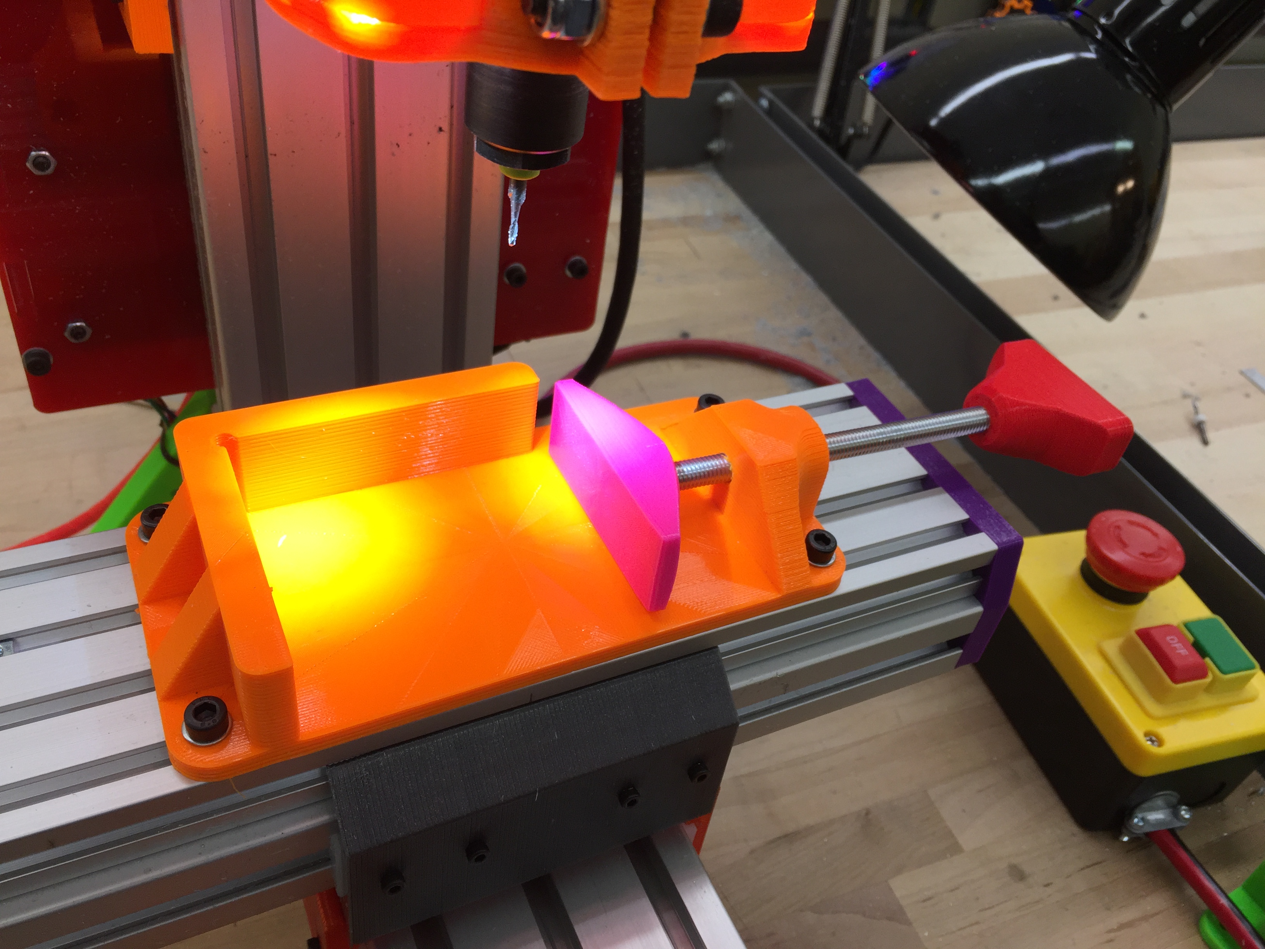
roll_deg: -12.0
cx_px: 632
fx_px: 1060
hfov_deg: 61.7
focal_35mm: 29
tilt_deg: -41.8
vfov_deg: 48.2
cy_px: 474
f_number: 2.2
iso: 40
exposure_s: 1/60
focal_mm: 4.15
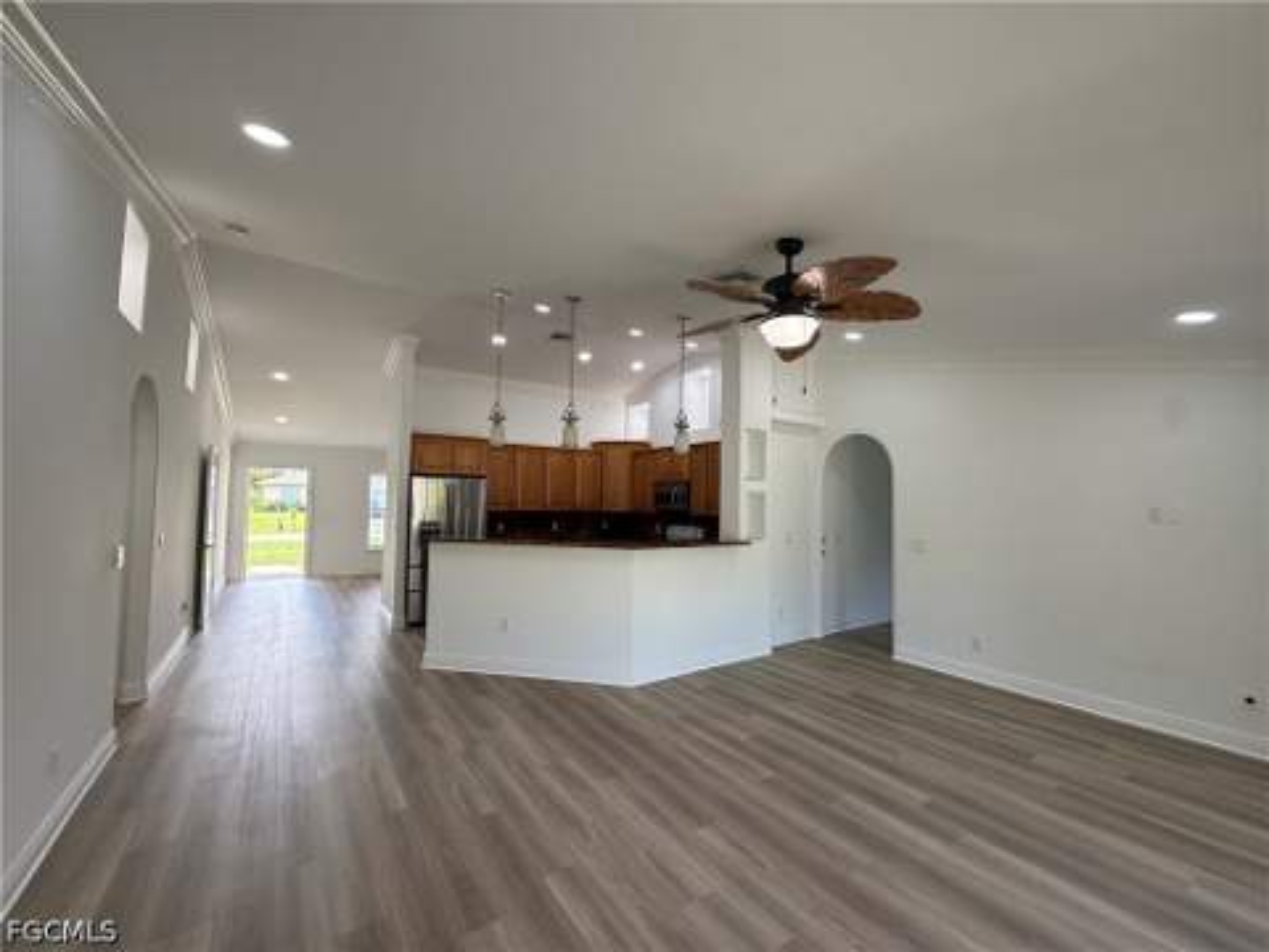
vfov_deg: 85.7
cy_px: 476
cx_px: 634
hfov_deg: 102.1
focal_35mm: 14
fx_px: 513
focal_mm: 2.22
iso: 100
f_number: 2.2
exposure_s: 1/120
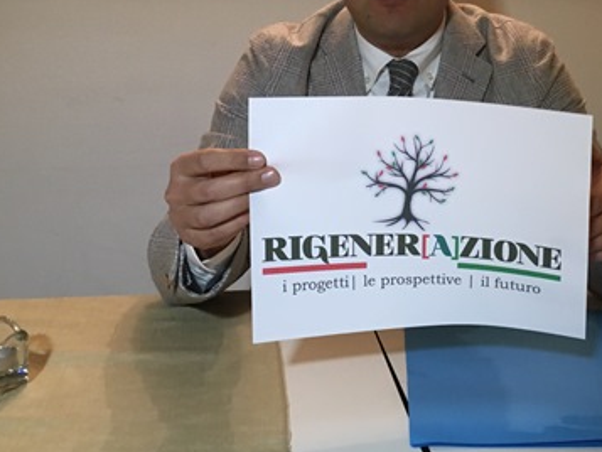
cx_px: 423
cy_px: 81
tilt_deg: -3.2
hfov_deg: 36.3
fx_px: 905
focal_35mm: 52
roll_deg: -0.5
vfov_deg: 27.4
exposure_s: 1/33
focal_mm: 4.15
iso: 160
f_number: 2.2
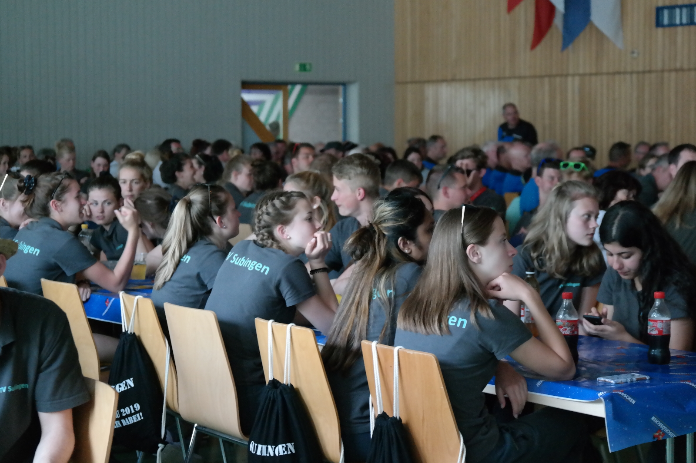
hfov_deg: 24.5
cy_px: 232
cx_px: 348
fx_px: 1604
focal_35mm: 83
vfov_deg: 16.4
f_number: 4
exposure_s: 1/80
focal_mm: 54
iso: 3200
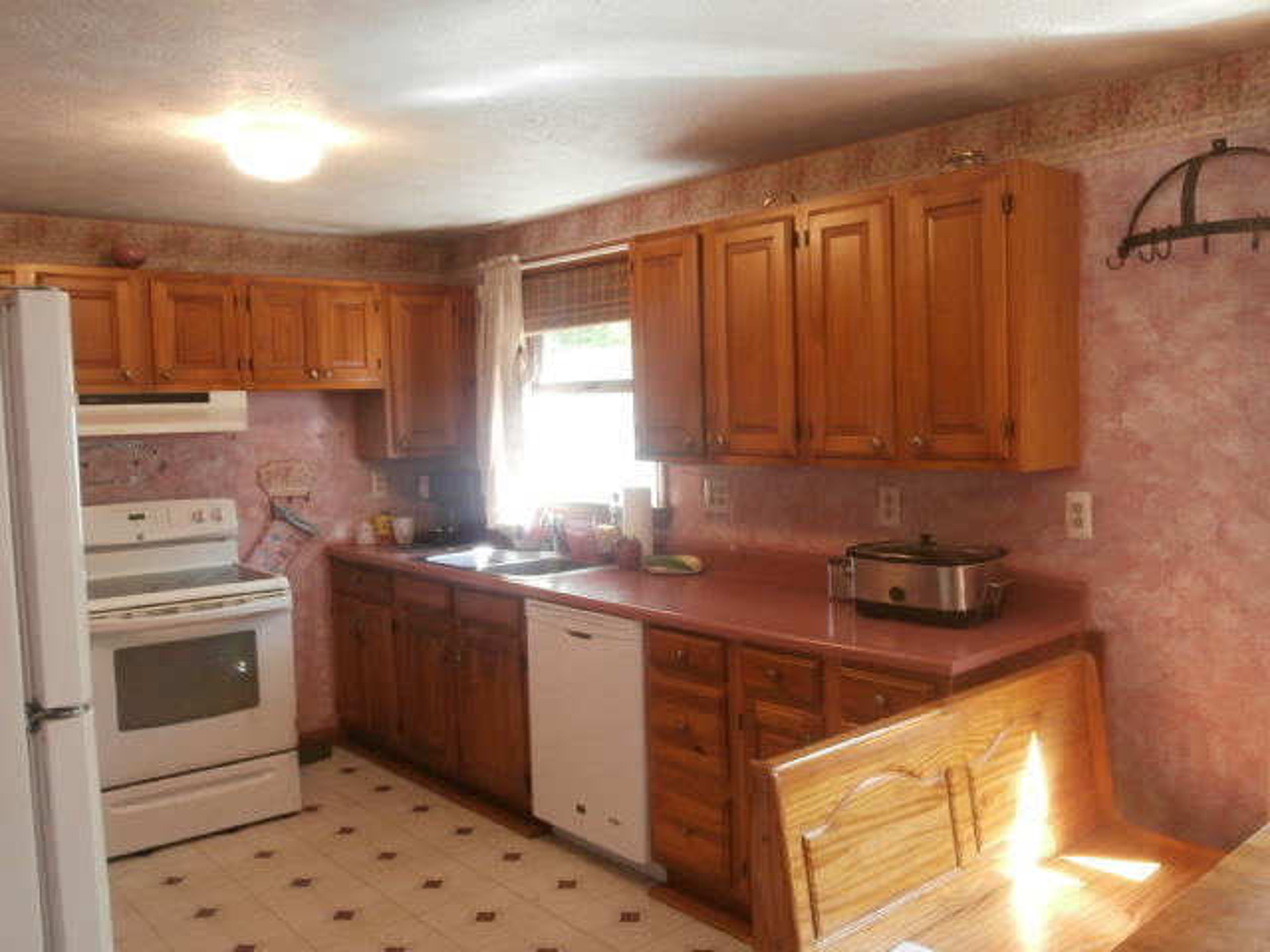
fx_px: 1101
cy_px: 476
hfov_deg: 60.0
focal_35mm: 30
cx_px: 635
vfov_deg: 46.8
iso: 200
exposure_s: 1/15
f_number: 3.5
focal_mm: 5.36
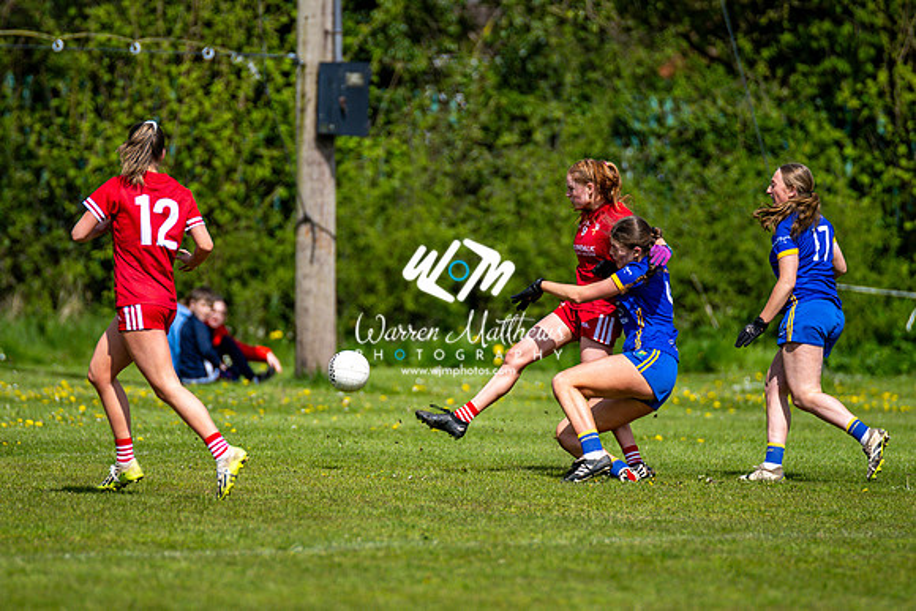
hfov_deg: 4.2
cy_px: 314
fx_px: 12406
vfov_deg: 2.8
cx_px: 427
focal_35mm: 487
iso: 200
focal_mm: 300
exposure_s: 1/6400
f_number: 2.8
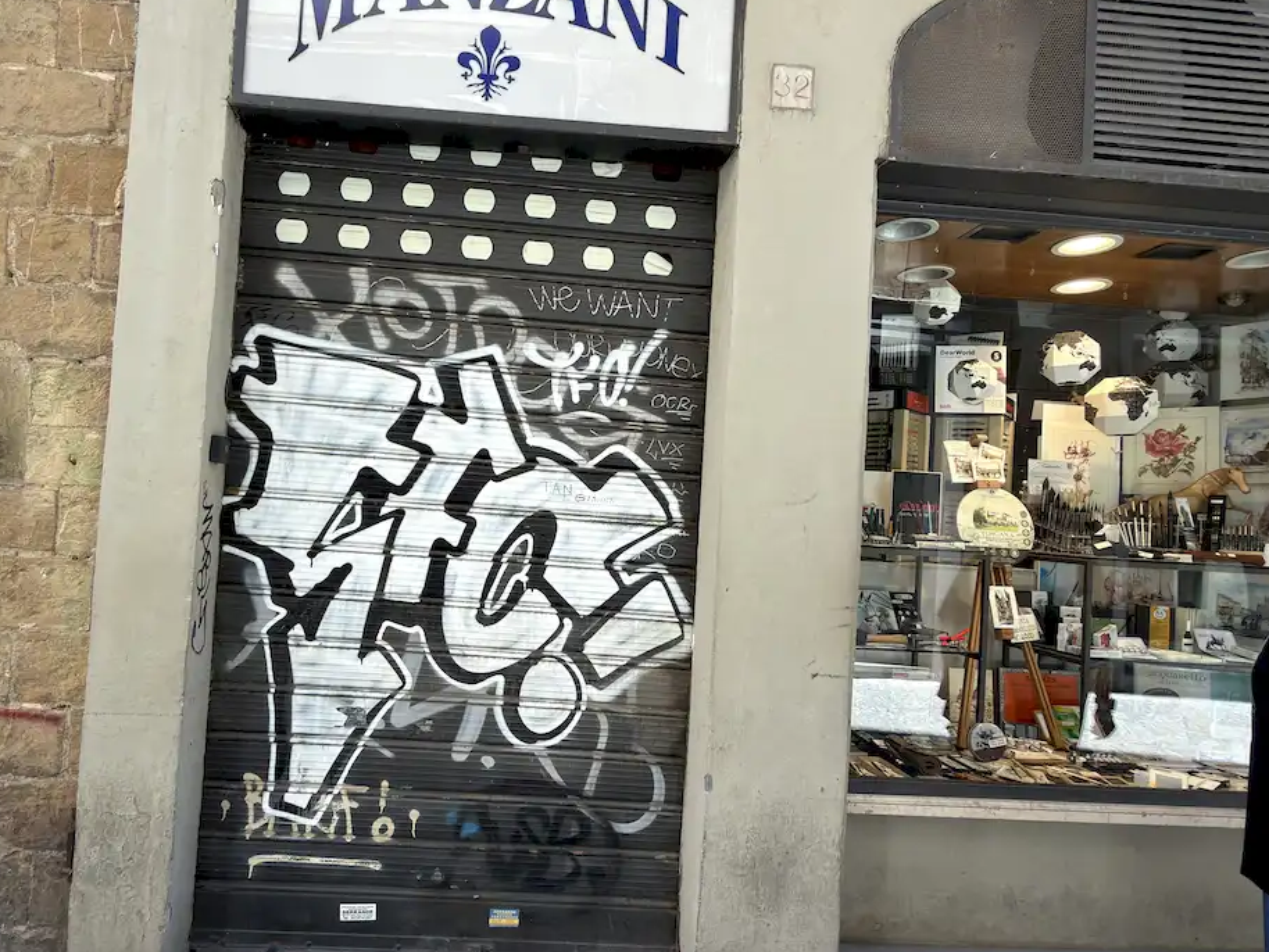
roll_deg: -2.9
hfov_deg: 78.1
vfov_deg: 63.5
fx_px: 770
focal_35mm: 21
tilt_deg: +2.4
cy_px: 482
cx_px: 507
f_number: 2.2
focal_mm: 2.22
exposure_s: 1/50
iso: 40
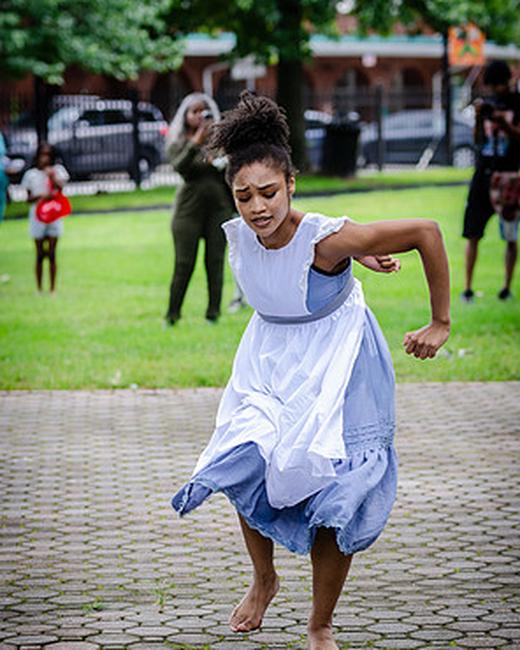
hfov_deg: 9.0
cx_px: 260
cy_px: 385
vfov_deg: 11.3
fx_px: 3290
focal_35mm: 171
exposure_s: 1/640
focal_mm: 100
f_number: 4
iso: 400
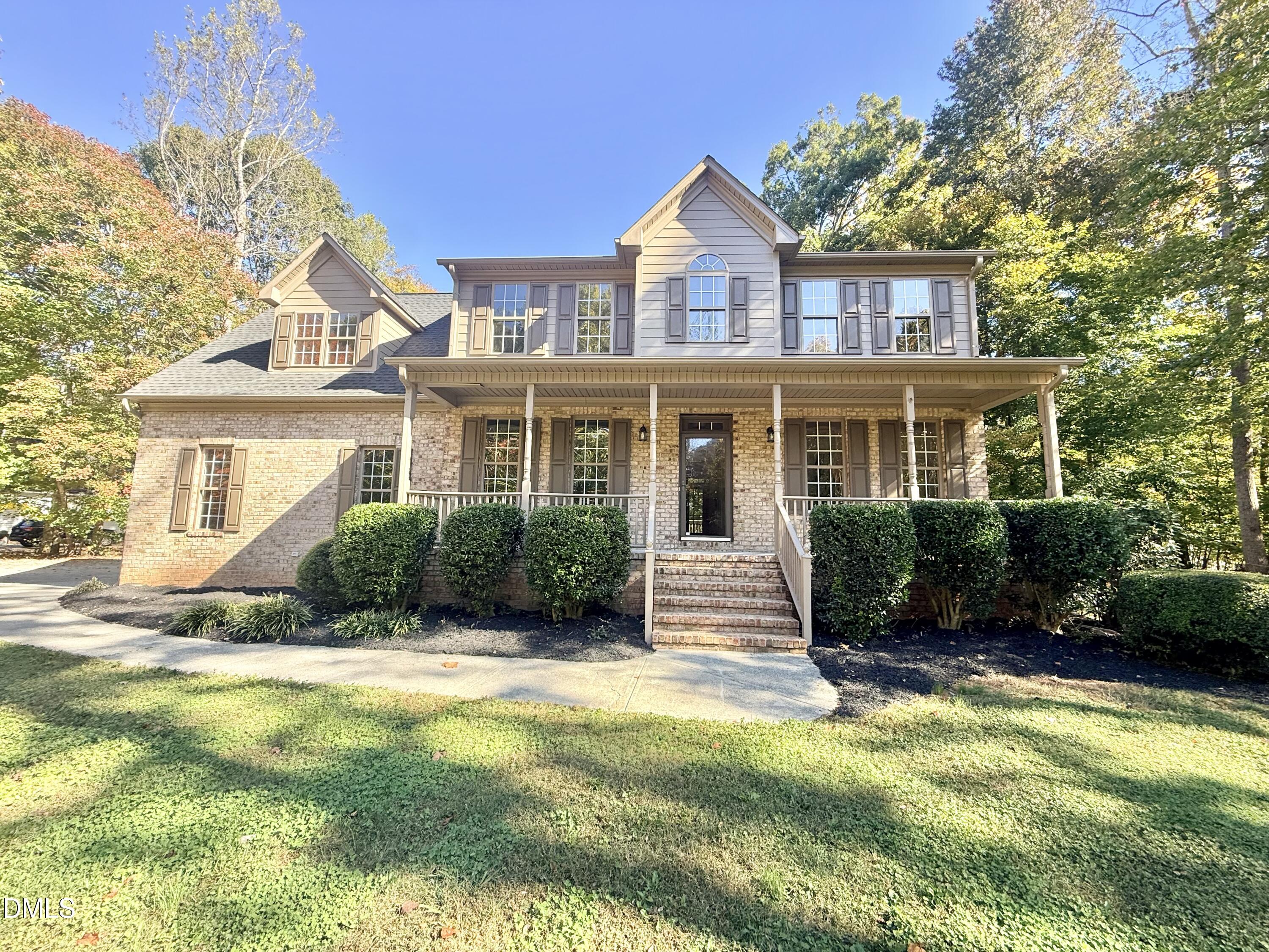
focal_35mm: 14
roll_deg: -0.4
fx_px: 513
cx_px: 634
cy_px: 476
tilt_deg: +7.0
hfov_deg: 102.1
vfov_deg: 85.7
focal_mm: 2.22
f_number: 2.2
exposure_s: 1/220
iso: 64
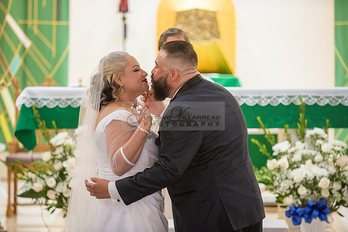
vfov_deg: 9.7
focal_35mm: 142
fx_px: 1369
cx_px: 169
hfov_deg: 14.5
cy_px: 116
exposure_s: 1/160
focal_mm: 135
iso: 2000
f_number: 2.8
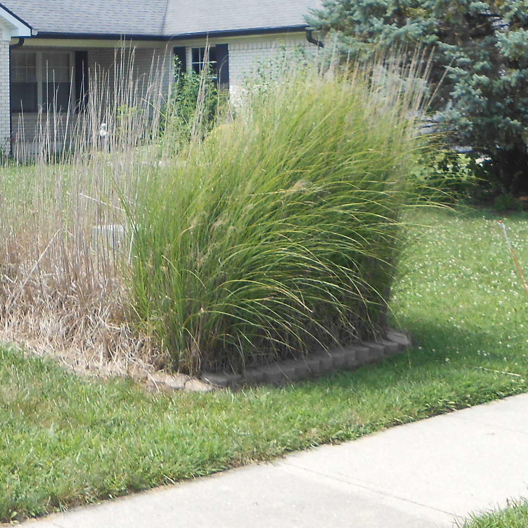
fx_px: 1363
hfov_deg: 21.7
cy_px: 98
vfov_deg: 21.6
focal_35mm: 79
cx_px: 124
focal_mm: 6
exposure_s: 1/320
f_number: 3.9
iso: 80
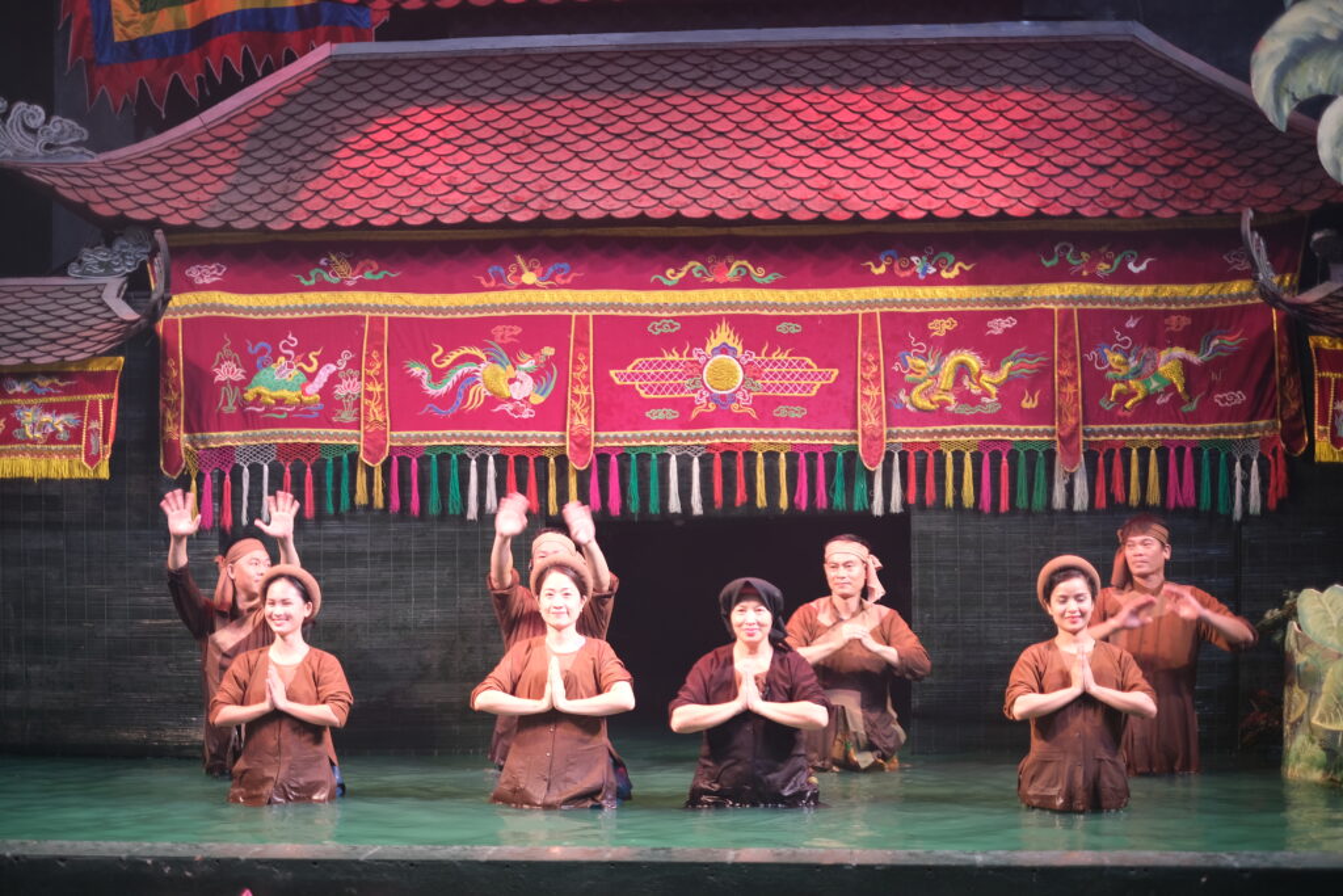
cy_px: 448
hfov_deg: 37.5
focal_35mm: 53
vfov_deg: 25.5
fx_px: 1977
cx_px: 672
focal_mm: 35
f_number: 1.4
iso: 160
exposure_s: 1/52
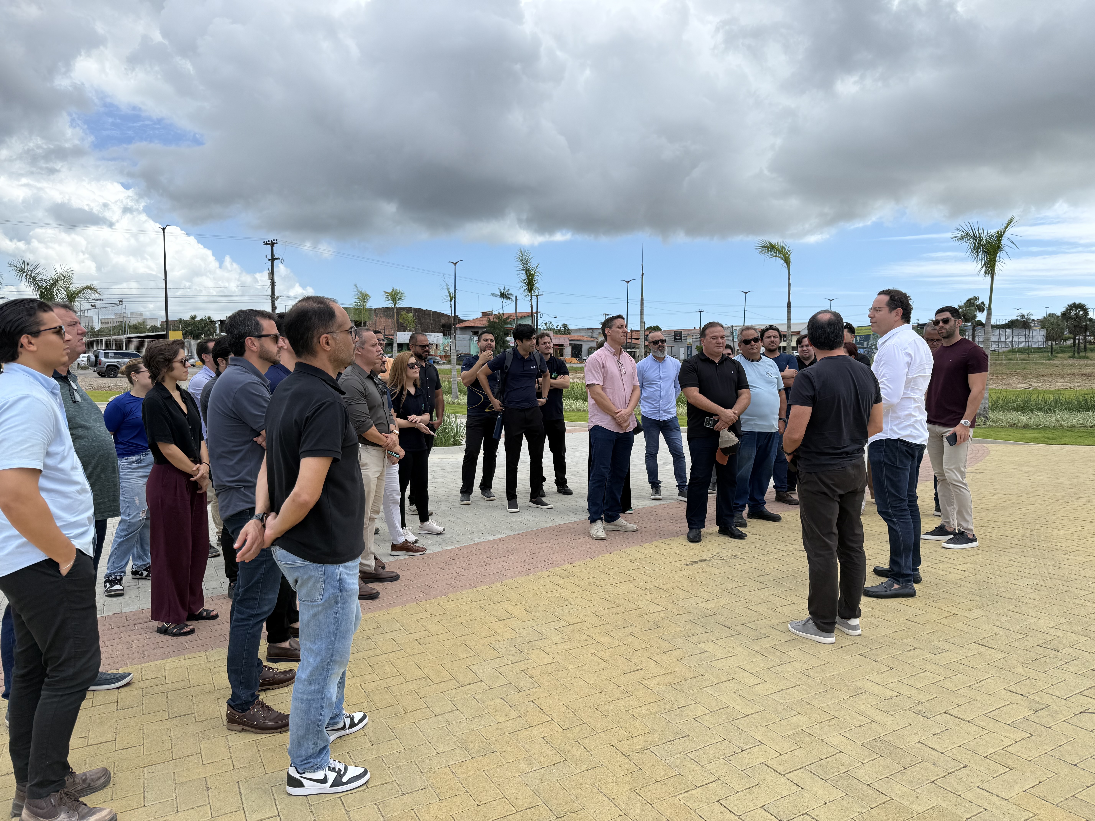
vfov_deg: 56.8
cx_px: 548
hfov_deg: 71.6
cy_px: 410
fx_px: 759
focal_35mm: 24
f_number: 1.78
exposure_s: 1/3953
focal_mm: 6.76
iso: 80
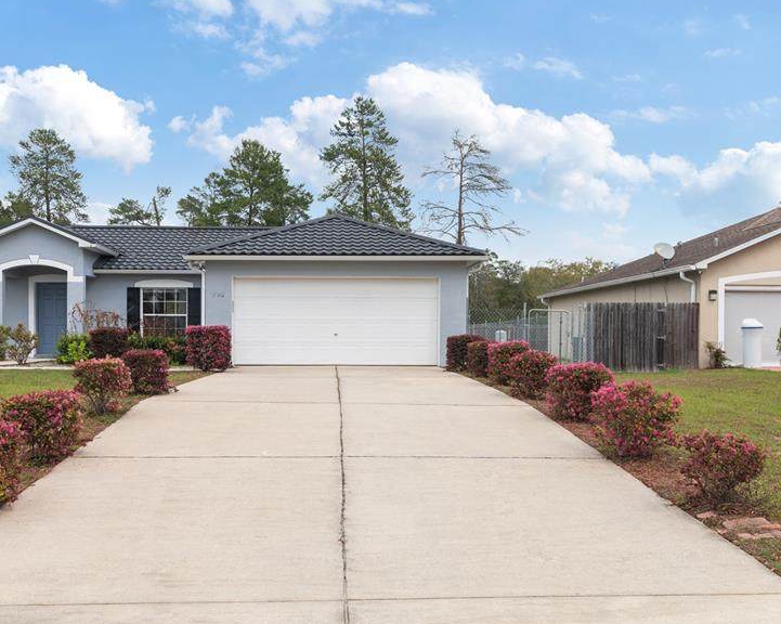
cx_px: 347
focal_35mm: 32
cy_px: 348
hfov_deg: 55.6
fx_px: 739
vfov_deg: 45.7
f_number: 8
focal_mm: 24
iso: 100
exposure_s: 1/80
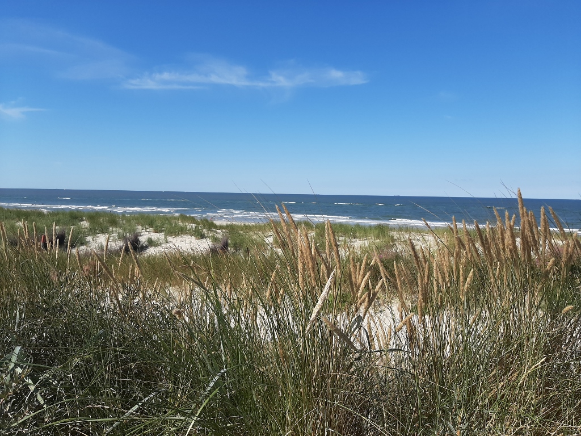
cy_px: 218
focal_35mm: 26
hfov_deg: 67.3
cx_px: 290
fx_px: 436
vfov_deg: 53.1
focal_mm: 3.93
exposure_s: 1/3175
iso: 40
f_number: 1.7
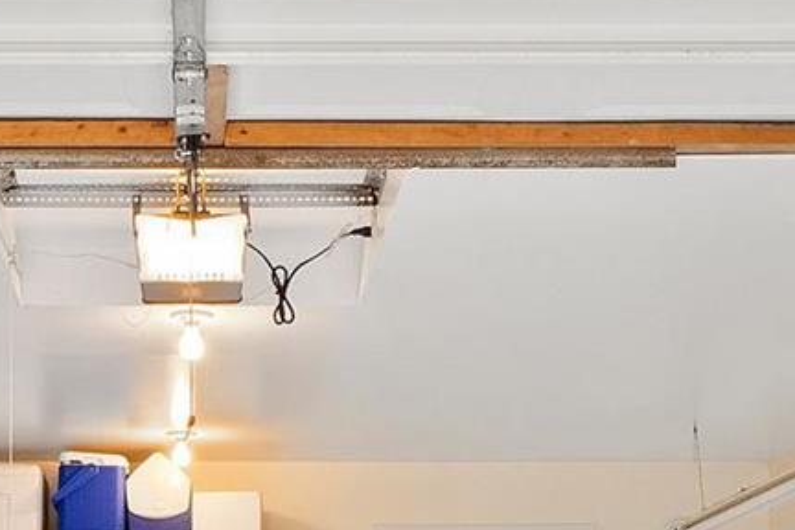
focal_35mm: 74
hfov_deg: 26.8
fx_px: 1634
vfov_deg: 16.8
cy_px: 778
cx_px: 149
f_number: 9
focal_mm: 10
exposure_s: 1/20
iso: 640
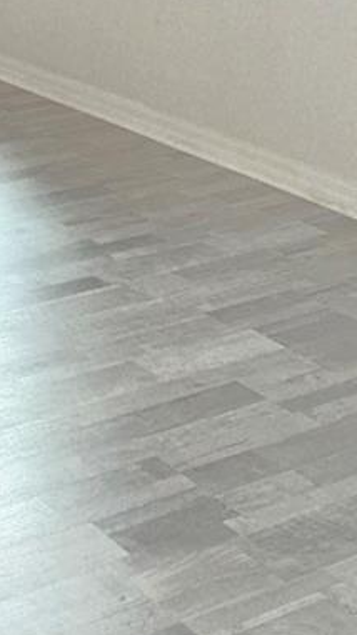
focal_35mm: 79
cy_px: -130
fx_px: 1331
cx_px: -267
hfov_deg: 13.8
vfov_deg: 24.3
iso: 500
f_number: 1.8
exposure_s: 1/120
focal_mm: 5.4
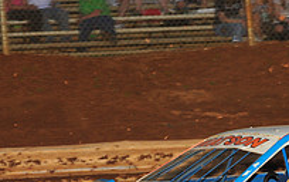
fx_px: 2736
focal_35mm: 347
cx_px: 230
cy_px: 200
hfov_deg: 6.0
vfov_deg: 3.8
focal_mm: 120
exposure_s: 1/320
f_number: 7.1
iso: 1000
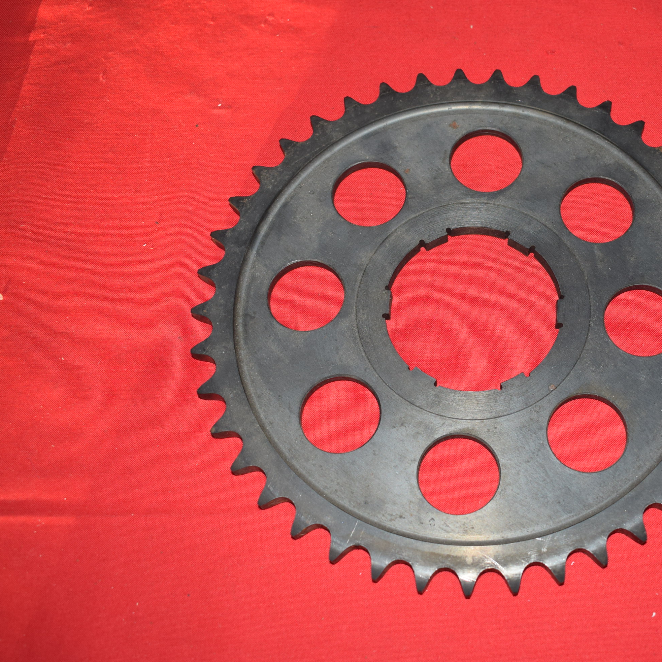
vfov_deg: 37.8
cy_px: 334
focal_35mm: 45
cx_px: 485
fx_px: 966
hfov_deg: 37.0
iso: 400
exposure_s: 1/200
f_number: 5
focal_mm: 23
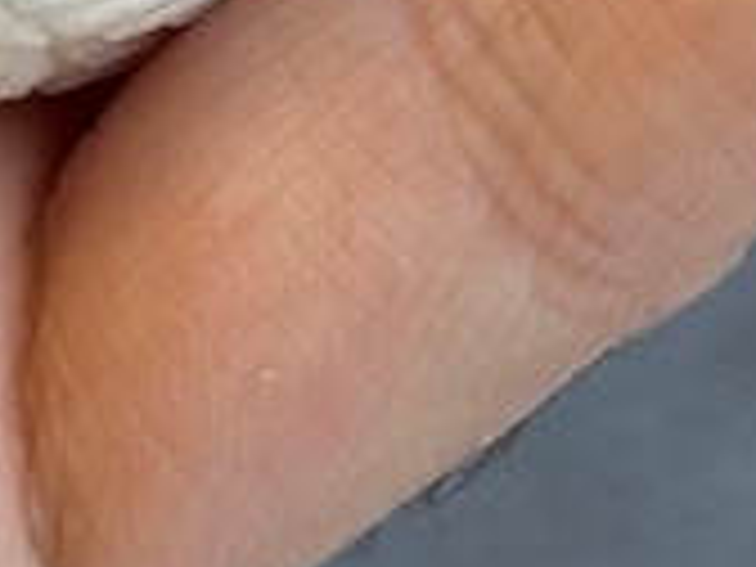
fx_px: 7971
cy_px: -1148
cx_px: 1112
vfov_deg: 3.9
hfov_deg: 5.4
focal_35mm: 365
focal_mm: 6.86
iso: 50
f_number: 1.78
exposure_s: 1/100
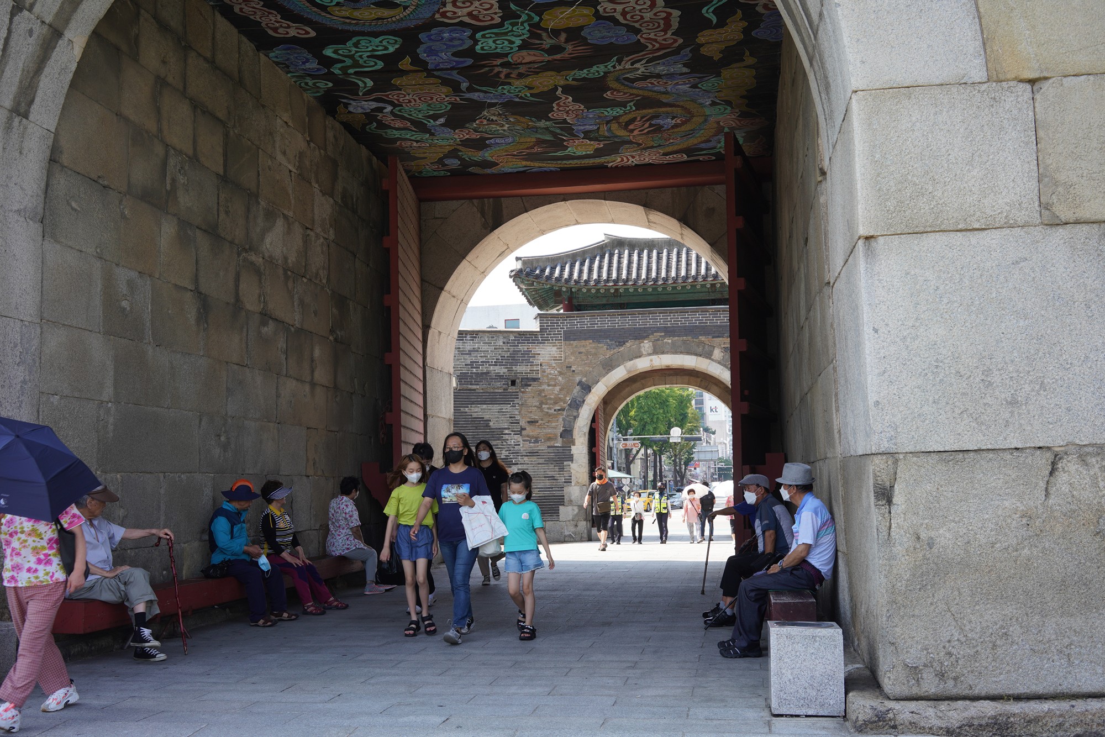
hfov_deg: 54.4
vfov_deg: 37.9
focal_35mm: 35
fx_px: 1074
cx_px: 552
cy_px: 368
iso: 200
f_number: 9
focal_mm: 35
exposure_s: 1/125
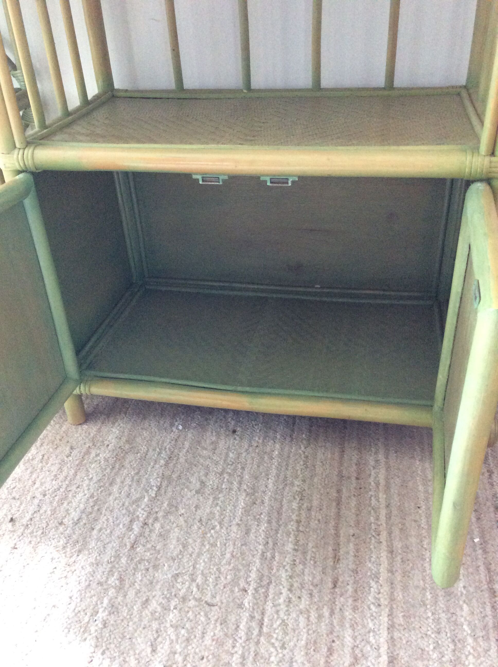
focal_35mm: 32
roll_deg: +3.0
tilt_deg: -33.2
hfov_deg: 44.1
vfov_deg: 56.9
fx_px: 615
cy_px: 334
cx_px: 249
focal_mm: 3.3
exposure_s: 1/25
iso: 250
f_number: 2.4
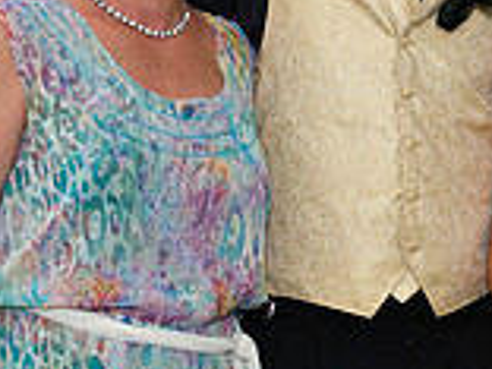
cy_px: 142
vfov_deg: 9.9
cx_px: 533
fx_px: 2132
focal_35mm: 150
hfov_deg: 12.9
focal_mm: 42
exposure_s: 1/100
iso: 800
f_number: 3.5
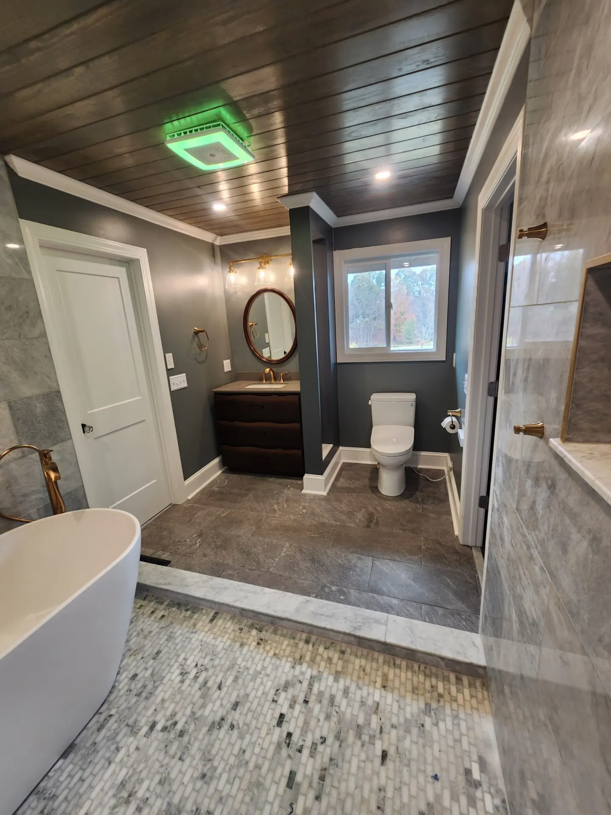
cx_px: 306
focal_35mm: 13
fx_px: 306
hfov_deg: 89.9
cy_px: 408
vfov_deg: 106.2
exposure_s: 1/60
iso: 200
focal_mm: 2.2
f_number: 2.2
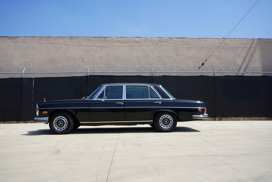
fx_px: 242
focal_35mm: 32
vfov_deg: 41.1
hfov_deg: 58.7
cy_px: 91
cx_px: 136
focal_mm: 32
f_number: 10
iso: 100
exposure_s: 1/160
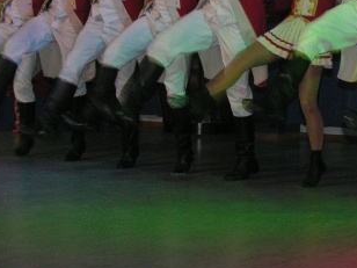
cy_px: 37
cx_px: 411
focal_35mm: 104
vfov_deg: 14.1
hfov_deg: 18.1
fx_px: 1073
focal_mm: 10.2
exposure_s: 1/60.1
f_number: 4.1
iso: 200
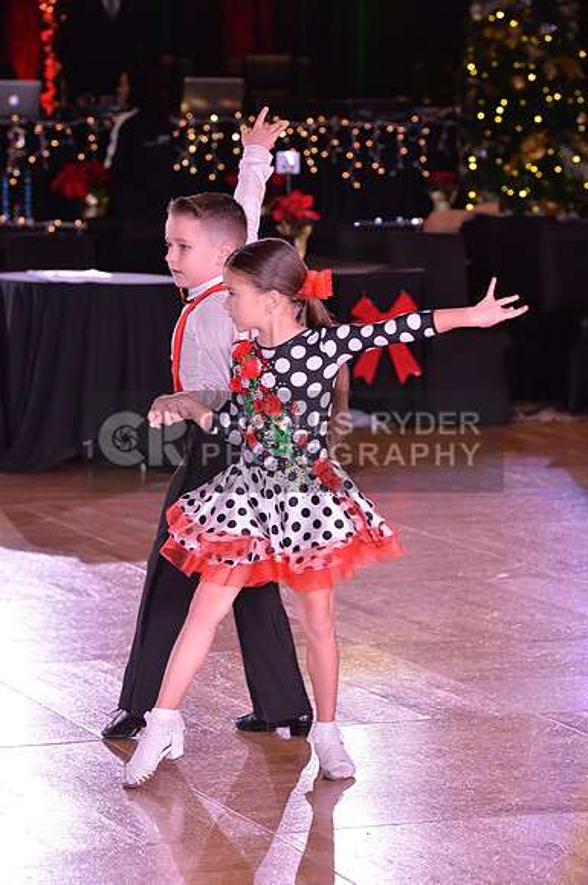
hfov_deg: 9.1
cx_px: 294
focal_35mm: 150
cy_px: 442
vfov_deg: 13.7
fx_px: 3686
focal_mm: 150
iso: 2000
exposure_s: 1/250
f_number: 6.3
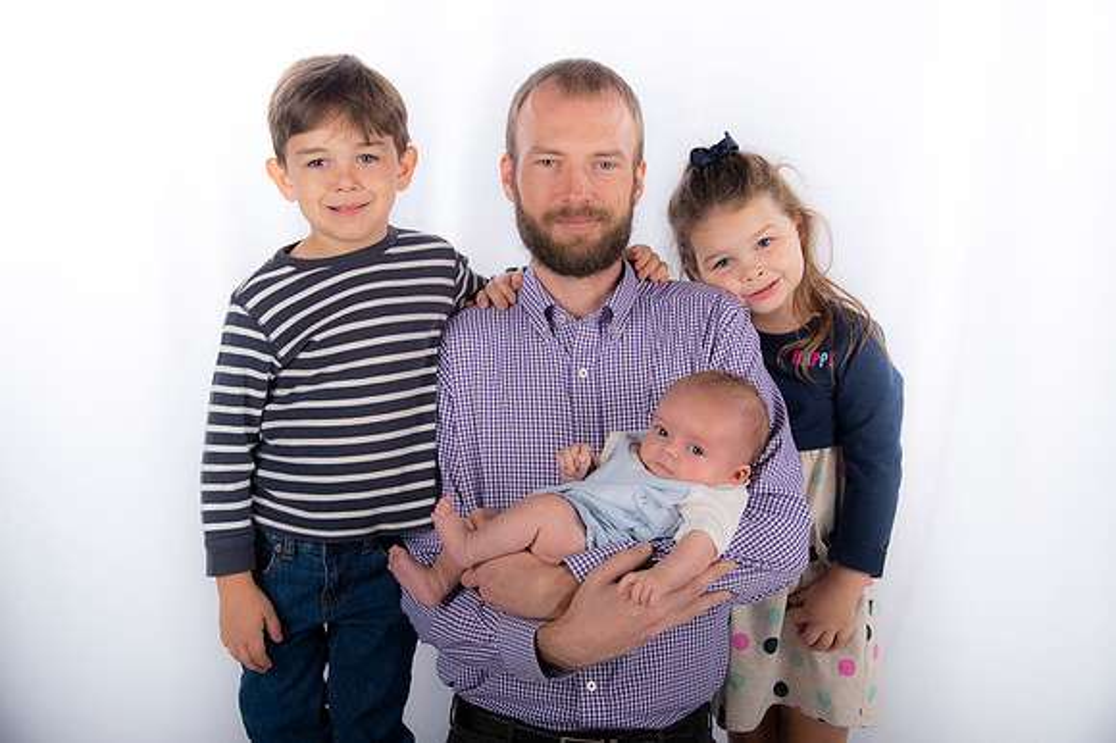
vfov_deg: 26.0
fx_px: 1611
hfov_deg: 38.2
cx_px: 558
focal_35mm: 52
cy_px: 372
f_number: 5.6
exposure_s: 1/200
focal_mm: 52
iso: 100
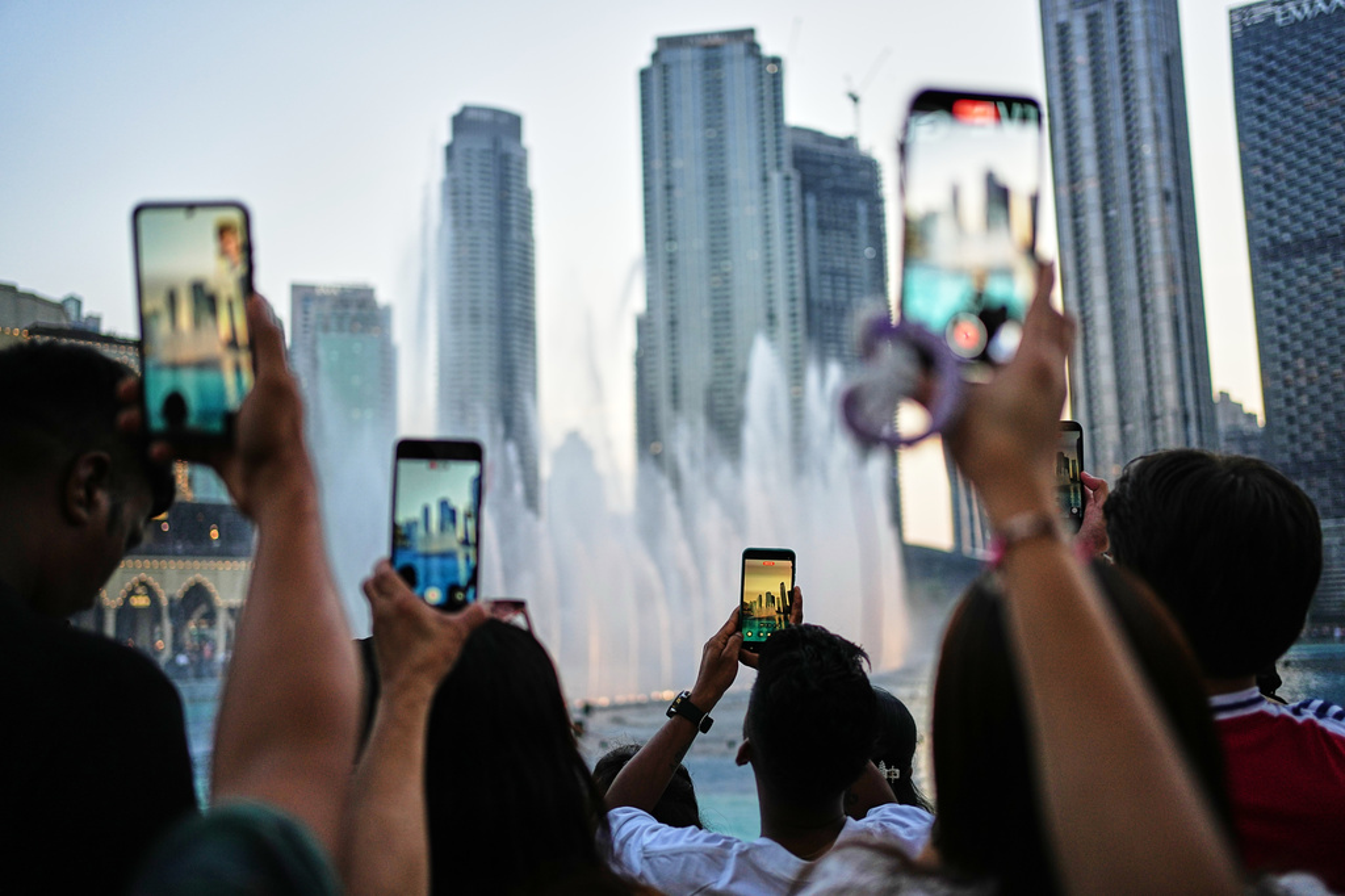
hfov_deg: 54.4
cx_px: 672
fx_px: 1307
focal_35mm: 35
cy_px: 448
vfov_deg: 37.8
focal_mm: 35
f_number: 2
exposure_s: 1/800
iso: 400
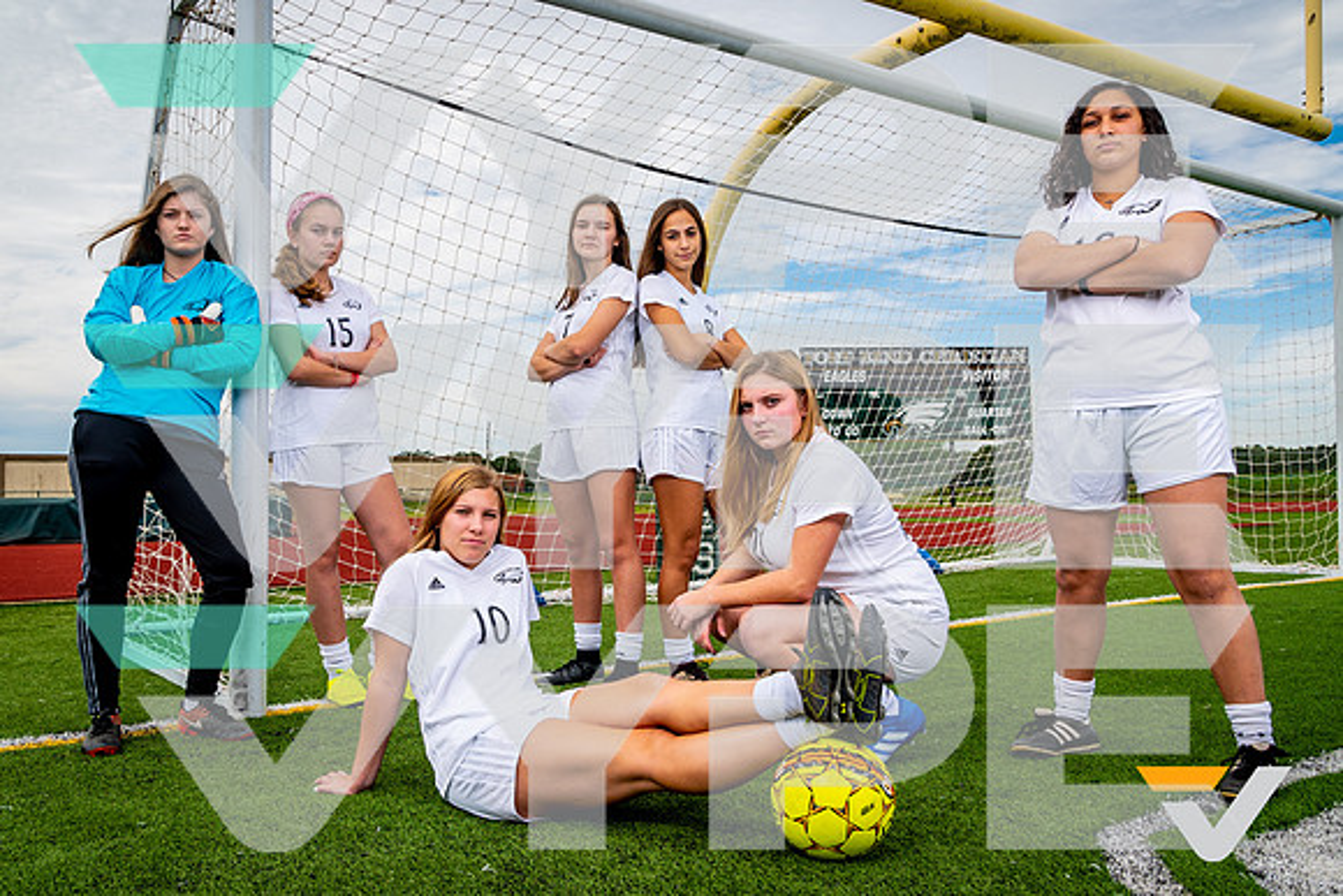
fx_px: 1128
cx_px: 606
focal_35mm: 30
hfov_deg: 61.4
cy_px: 444
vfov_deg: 43.3
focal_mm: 24
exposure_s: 1/125
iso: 100
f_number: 9.5
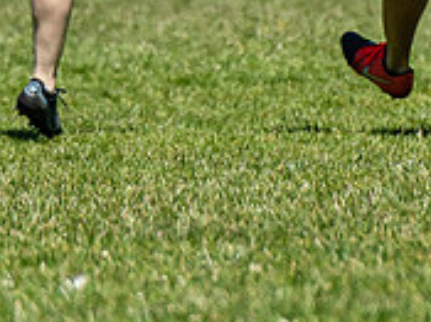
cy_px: -465
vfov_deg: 0.8
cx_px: 138
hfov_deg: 1.1
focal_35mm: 1808
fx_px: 22496
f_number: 4
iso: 100
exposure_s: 1/2000
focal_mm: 200
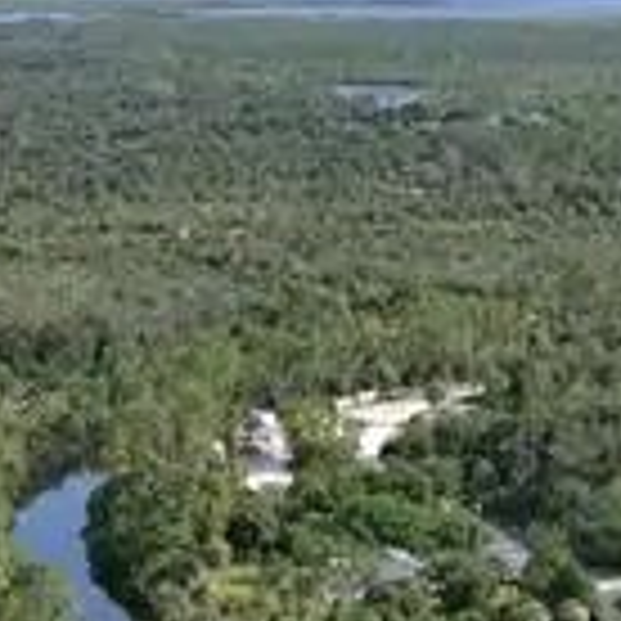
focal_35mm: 139
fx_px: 2821
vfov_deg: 12.2
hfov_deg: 12.6
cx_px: 302
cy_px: -171
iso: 100
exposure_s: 1/2000
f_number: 2.8
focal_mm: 8.38
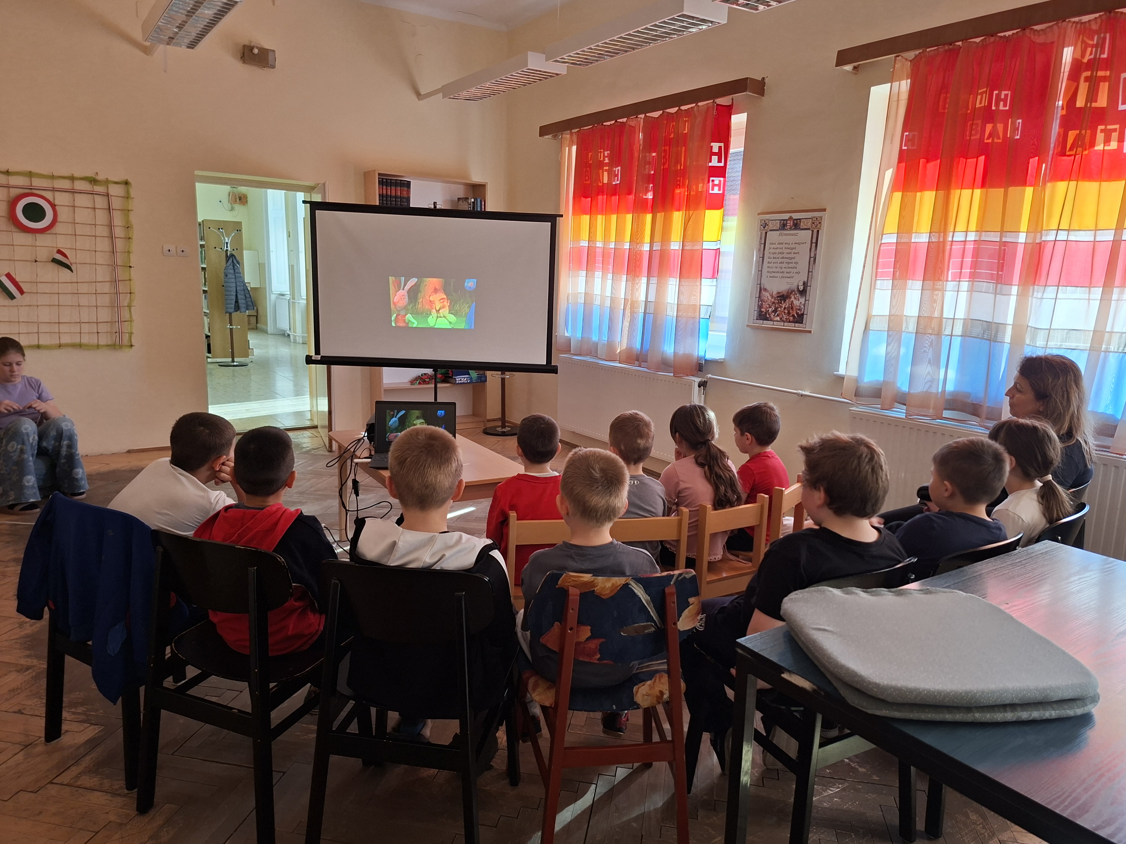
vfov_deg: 58.9
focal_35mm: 23
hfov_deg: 73.9
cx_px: 563
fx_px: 748
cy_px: 422
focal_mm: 5.54
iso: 50
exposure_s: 1/100
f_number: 1.8
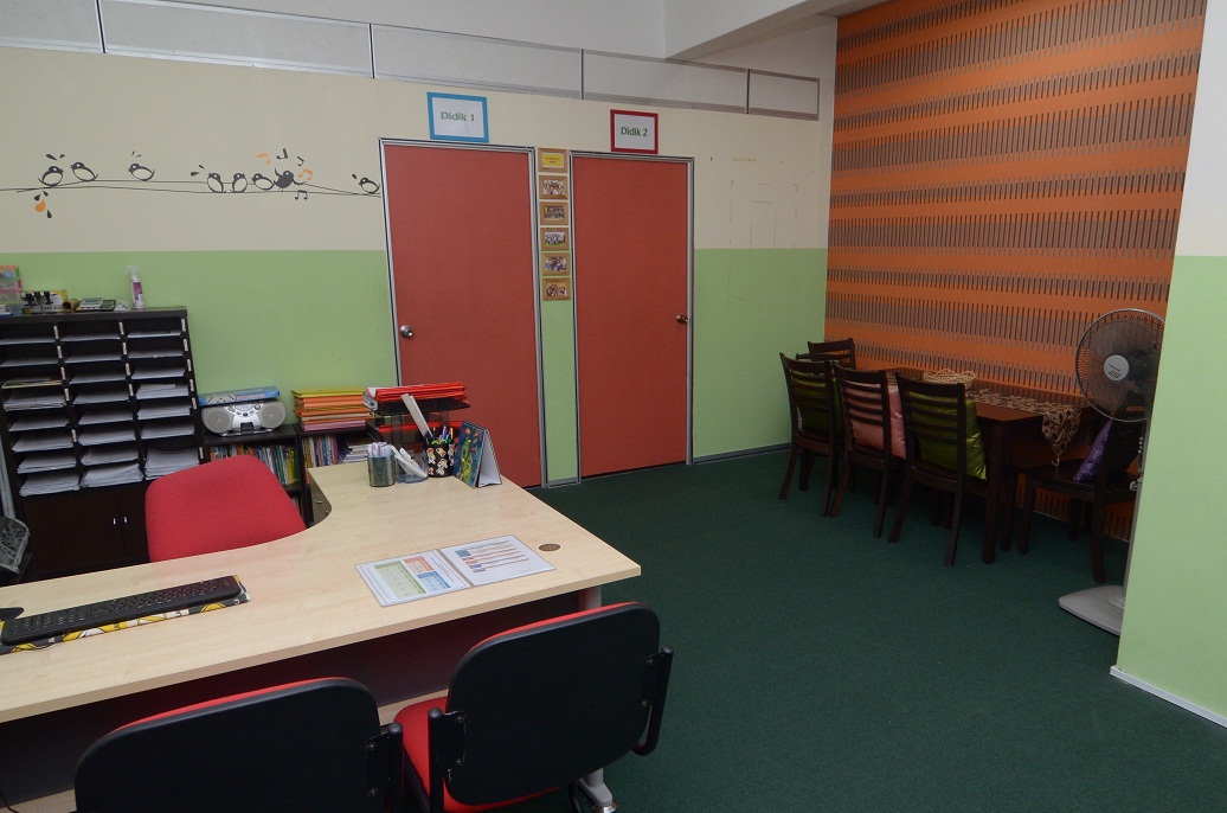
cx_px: 614
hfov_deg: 95.1
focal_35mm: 16
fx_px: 561
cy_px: 406
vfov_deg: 71.8
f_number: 6.3
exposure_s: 1/60
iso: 800
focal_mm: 11
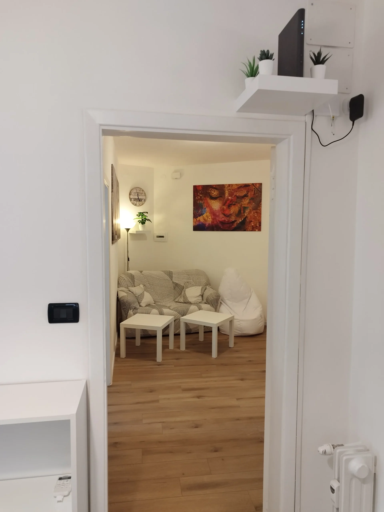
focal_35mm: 25
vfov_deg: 69.4
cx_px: 192
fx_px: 370
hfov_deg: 54.9
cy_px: 256
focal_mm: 5.95
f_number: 1.89
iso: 310
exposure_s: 1/40
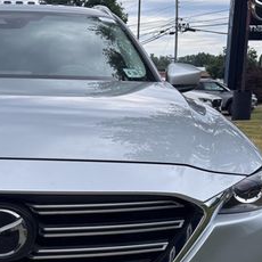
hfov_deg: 27.7
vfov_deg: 28.6
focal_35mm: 59
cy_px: 199
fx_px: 505
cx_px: 11
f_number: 1.78
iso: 80
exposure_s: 1/2252
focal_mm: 6.76
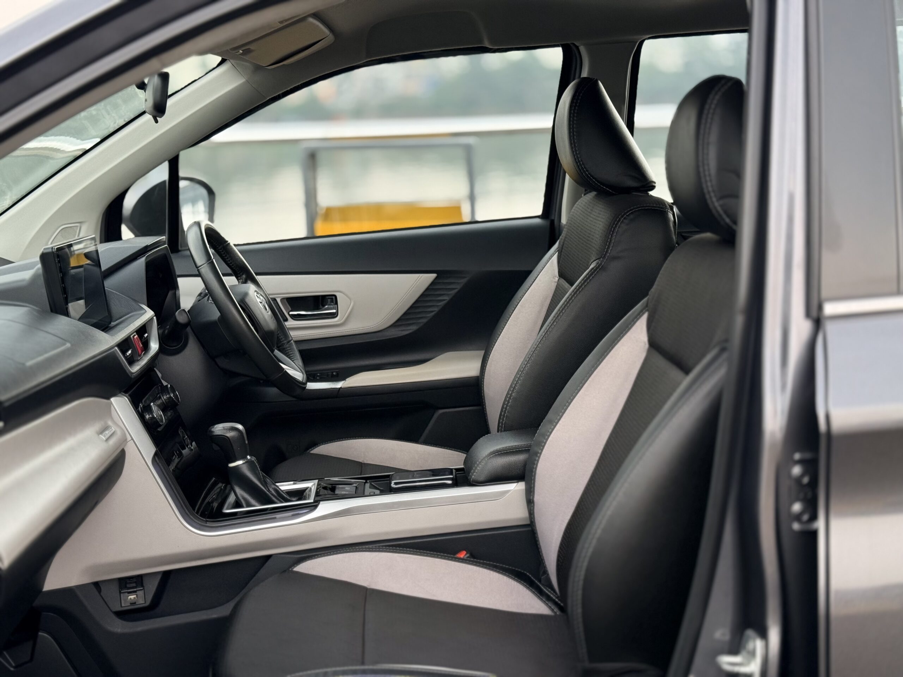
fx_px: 1252
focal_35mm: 48
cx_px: 452
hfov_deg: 39.7
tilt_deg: -10.6
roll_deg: +3.5
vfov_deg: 30.3
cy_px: 338
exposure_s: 1/240
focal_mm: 6.76
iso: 64
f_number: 1.78
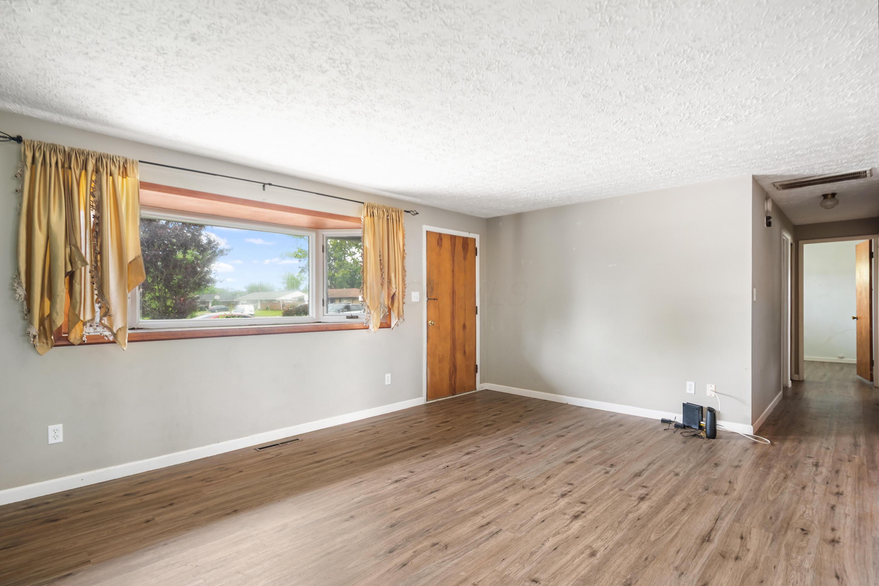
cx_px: 440
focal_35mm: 18
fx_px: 440
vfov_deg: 67.4
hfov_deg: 90.0
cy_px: 293
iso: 400
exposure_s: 1/40
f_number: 6.3
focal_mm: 18
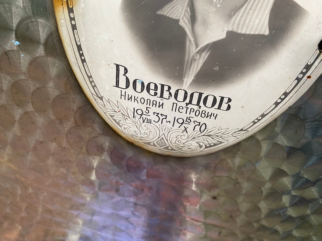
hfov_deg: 69.4
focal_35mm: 25
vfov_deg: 54.9
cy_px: 120
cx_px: 161
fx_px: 233
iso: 160
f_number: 1.8
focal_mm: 4.25
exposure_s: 1/60
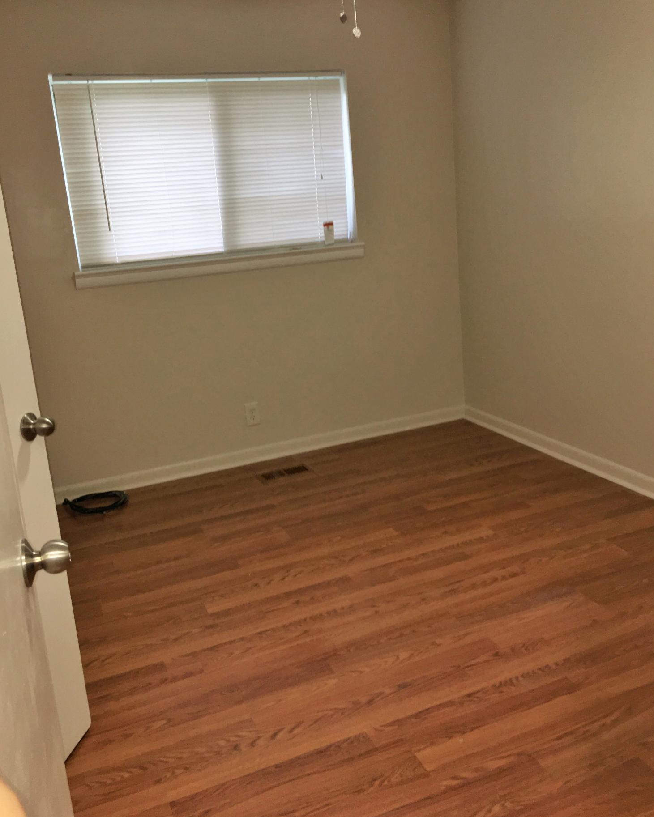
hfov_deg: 47.1
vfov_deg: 57.1
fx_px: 750
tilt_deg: -13.6
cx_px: 329
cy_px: 375
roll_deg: +3.0
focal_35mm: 31
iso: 40
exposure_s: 1/30
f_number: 2.2
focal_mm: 4.15
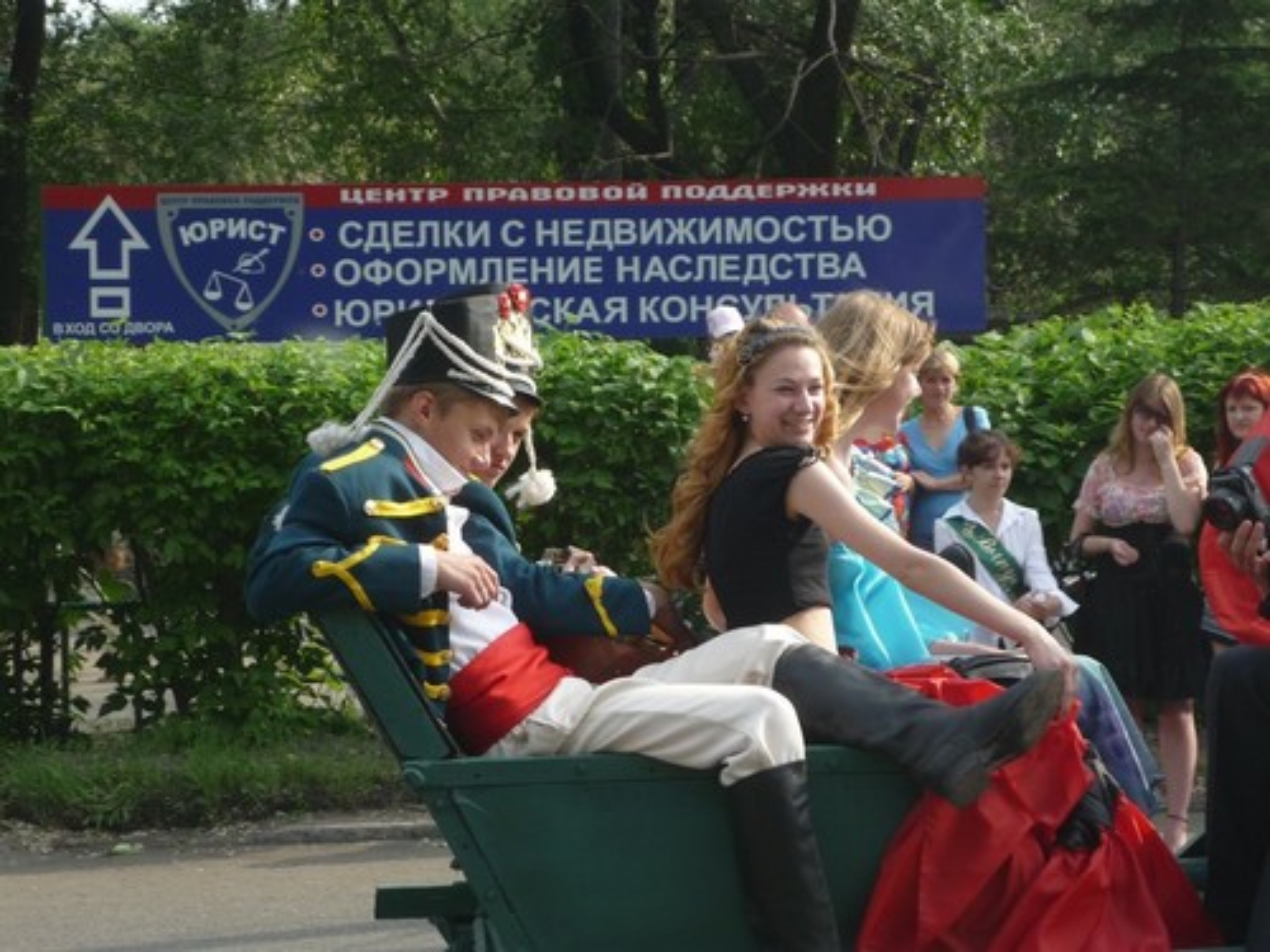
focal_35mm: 100
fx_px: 3669
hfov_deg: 19.6
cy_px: 476
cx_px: 635
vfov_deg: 14.8
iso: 100
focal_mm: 16.5
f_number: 5.1
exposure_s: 1/200
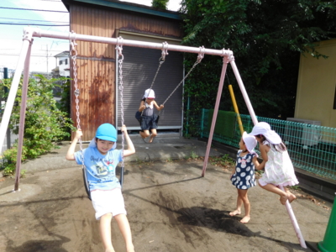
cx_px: 168
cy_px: 126
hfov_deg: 69.4
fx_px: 243
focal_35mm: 25
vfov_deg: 54.9
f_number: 3.4
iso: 125
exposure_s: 1/400
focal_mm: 4.5
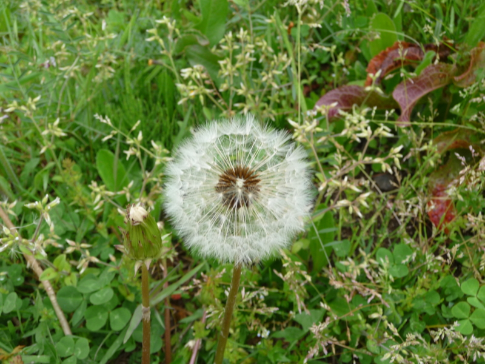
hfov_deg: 54.0
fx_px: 476
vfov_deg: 41.8
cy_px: 182
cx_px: 242
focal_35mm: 34
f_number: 3.6
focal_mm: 5.6
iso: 100
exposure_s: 1/60
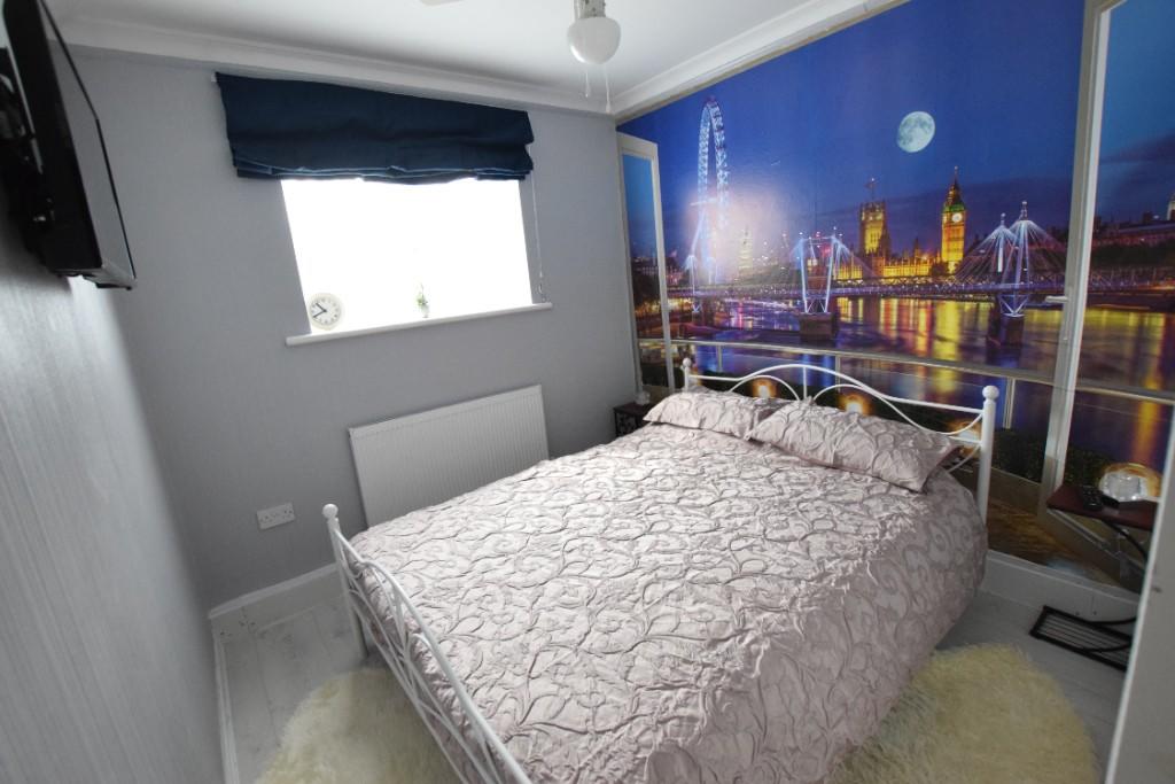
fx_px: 490
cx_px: 588
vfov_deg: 77.3
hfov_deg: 100.4
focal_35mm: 15
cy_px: 392
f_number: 5.6
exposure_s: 1/125
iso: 3200
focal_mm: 10
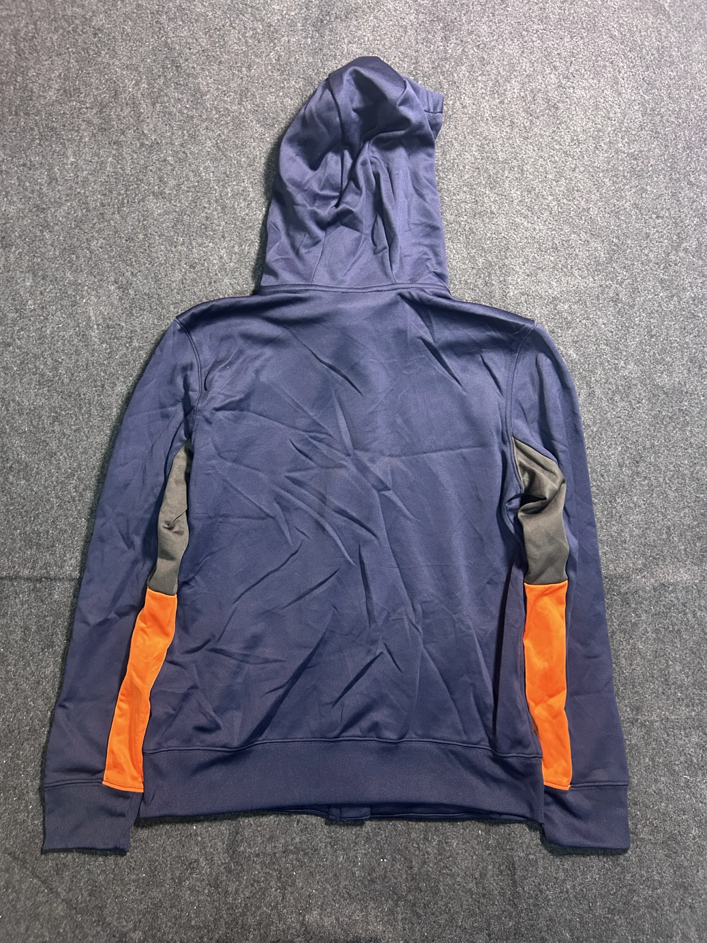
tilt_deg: -61.4
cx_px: 354
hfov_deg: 53.1
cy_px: 472
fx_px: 708
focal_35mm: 26
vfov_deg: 67.3
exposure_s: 1/50
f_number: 1.5
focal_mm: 5.7
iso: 400
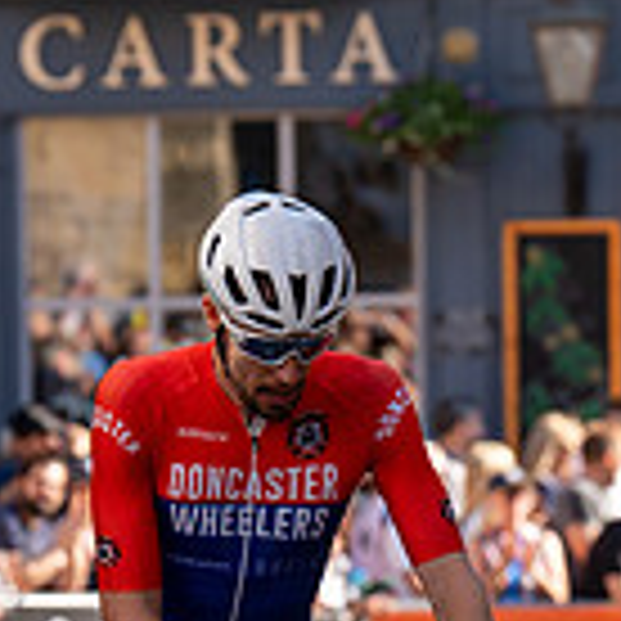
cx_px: 356
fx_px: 8829
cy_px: 574
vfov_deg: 4.0
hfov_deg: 4.0
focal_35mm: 435
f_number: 4
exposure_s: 1/1000
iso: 400
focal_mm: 122
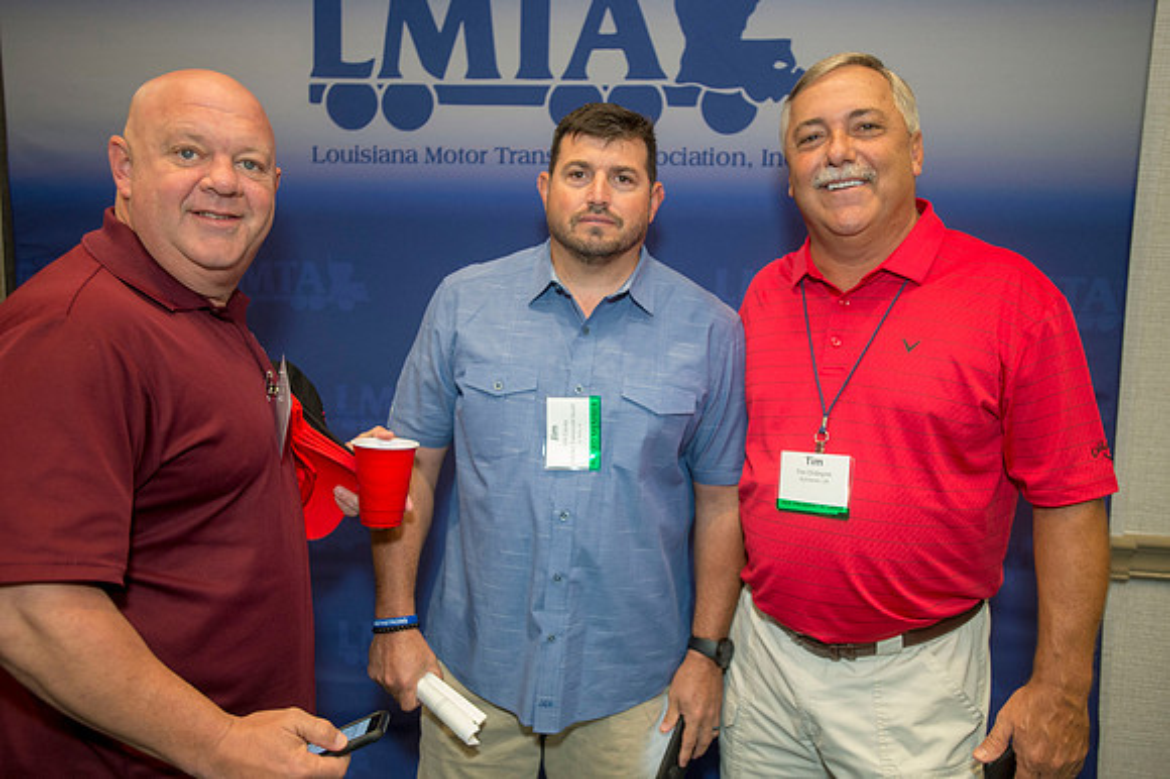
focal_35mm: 30
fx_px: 974
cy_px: 390
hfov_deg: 62.0
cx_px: 585
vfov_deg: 43.6
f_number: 2.8
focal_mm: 30
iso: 1600
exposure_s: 1/160
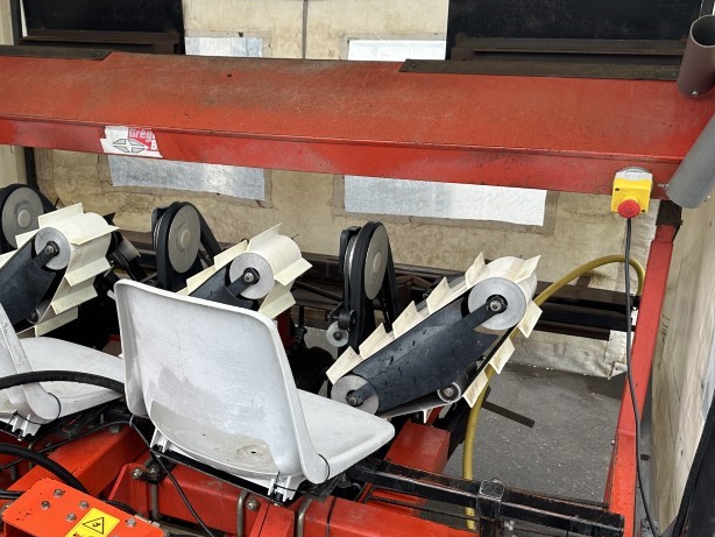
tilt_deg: -19.4
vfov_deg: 35.8
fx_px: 827
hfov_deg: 45.9
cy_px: 327
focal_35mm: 40
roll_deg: +0.5
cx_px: 227
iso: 80
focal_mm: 6.86
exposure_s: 1/271
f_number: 1.78
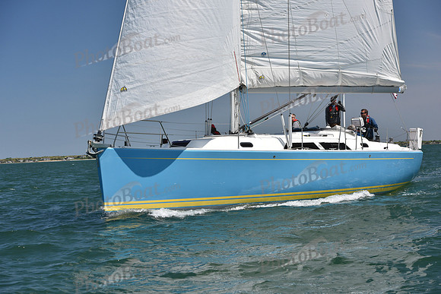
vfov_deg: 19.5
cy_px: 147
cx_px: 220
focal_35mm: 70
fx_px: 858
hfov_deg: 28.8
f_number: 6.3
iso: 320
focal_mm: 70
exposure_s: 1/800
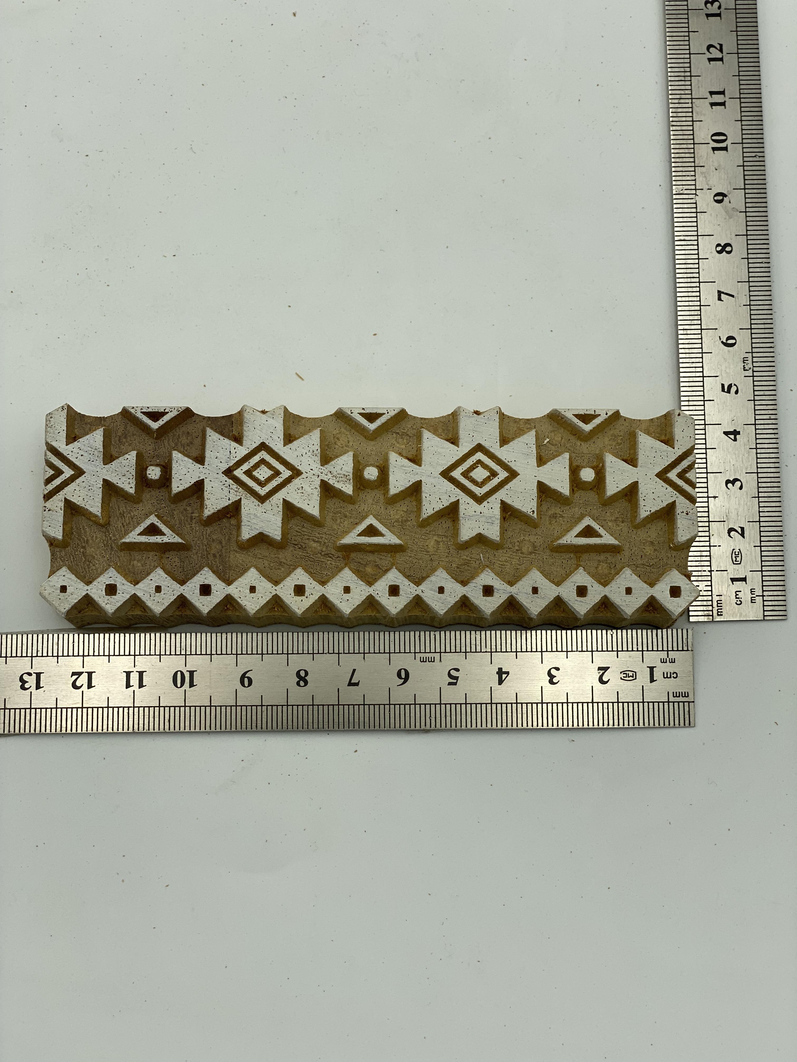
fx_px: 1596
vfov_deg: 36.8
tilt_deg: -79.2
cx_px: 398
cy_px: 531
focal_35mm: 52
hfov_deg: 28.0
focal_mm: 6
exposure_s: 1/799
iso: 20
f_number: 2
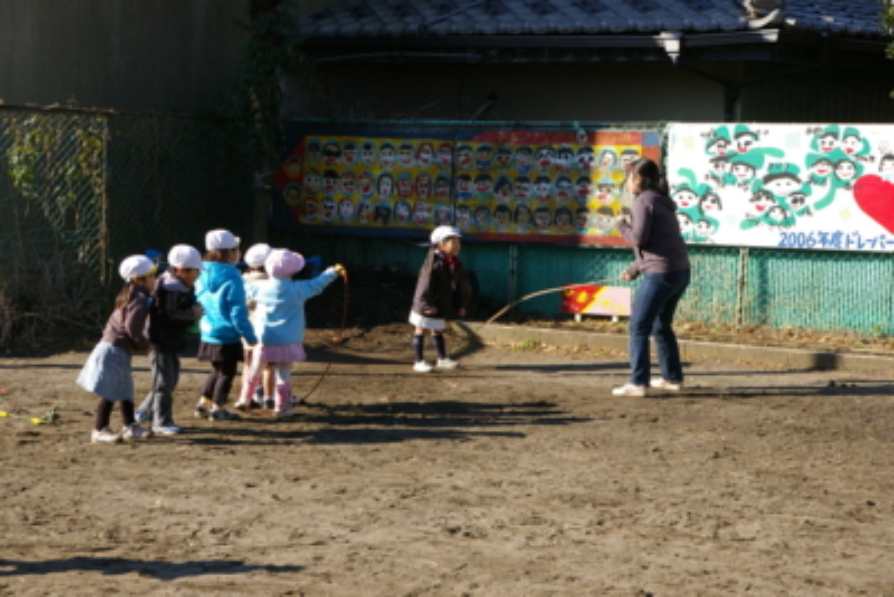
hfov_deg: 24.6
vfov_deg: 16.6
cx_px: 447
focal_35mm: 82
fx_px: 2049
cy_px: 298
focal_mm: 55
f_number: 8
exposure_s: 1/125
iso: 200
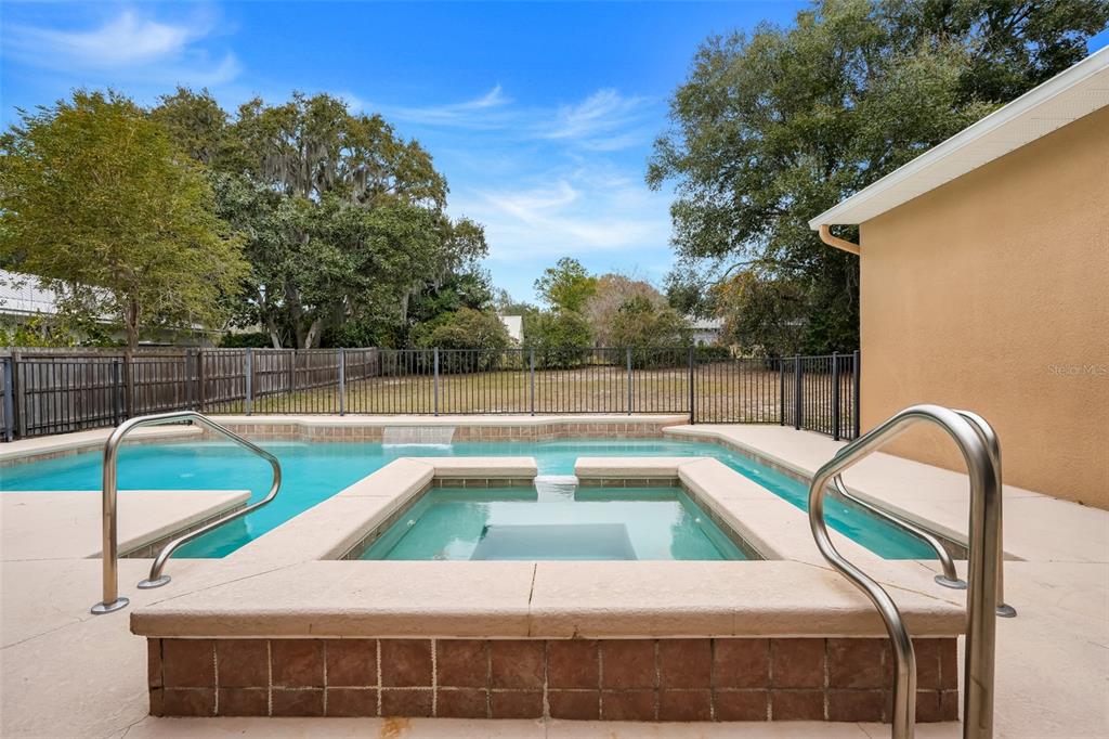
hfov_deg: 95.0
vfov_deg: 72.0
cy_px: 370
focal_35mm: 16
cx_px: 554
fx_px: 508
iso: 250
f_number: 9
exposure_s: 1/13
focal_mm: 16.5
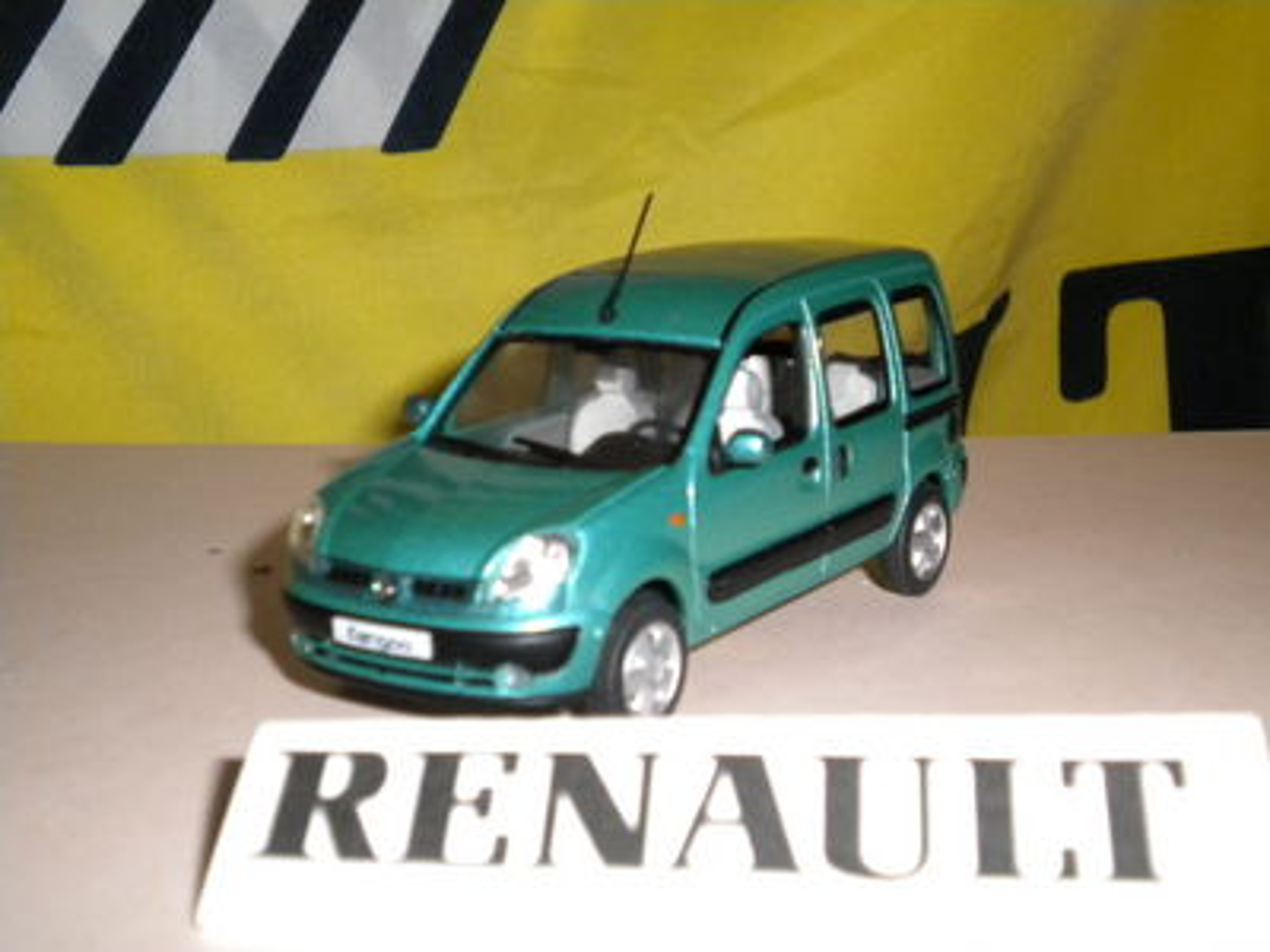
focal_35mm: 52
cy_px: 476
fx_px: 1908
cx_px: 635
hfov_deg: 36.8
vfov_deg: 28.0
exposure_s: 1/30
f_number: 3.9
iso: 400
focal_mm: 9.3
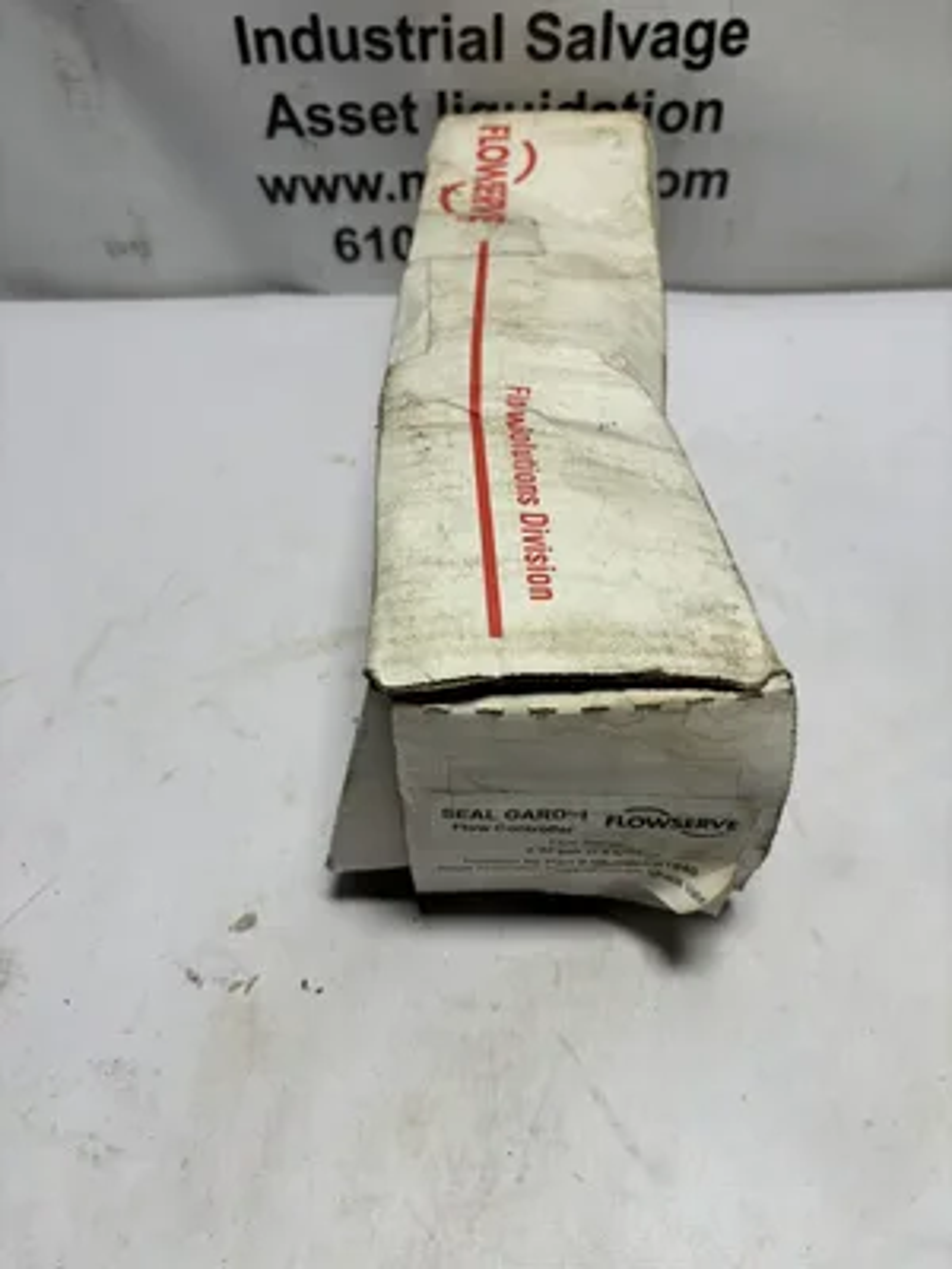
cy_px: 634
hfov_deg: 53.1
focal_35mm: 26
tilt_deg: -48.6
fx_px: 953
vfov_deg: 67.3
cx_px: 476
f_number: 1.6
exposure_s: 1/608
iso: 50
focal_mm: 5.96
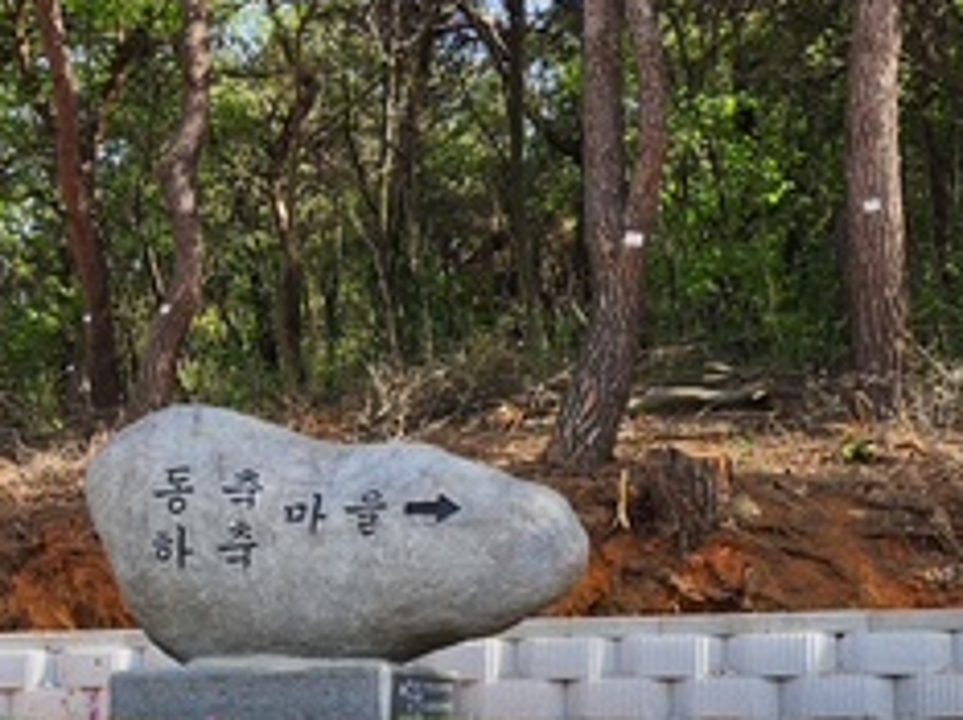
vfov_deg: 23.0
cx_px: 309
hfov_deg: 30.5
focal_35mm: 63
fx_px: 1751
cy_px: 539
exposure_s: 1/437
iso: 12
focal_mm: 6.4
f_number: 1.8
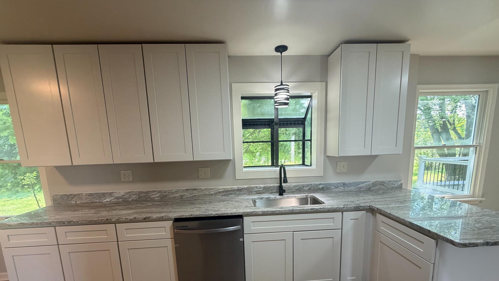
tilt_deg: -8.8
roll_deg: +1.3
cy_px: 180
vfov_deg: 65.8
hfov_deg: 99.4
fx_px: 212
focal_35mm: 16
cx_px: 253
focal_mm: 2.22
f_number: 2.2
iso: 320
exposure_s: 1/121
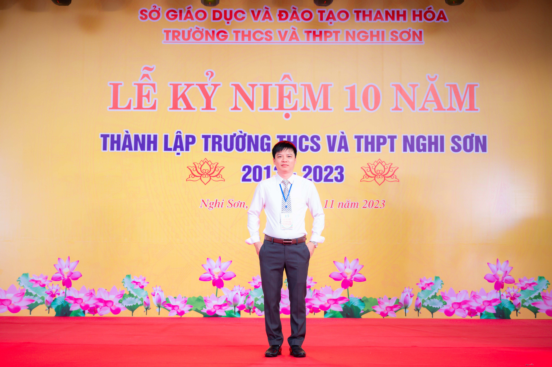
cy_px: 184
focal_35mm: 49
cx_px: 276
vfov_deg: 27.5
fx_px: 751
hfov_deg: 40.4
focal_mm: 49
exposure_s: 1/250
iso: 500
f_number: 4
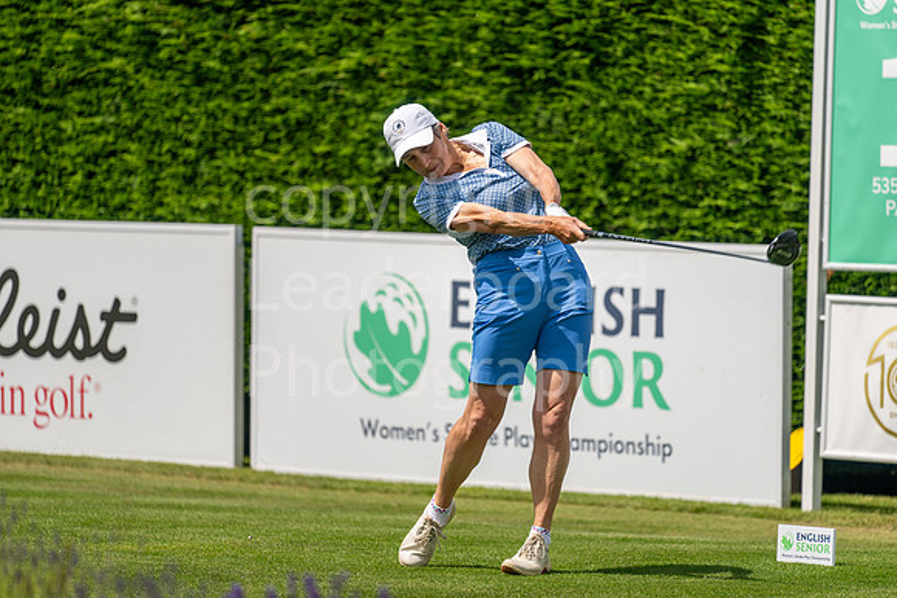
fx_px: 7476
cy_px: 299
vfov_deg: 4.6
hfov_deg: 6.9
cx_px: 448
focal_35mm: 300
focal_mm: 300
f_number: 4
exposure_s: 1/2000
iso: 200
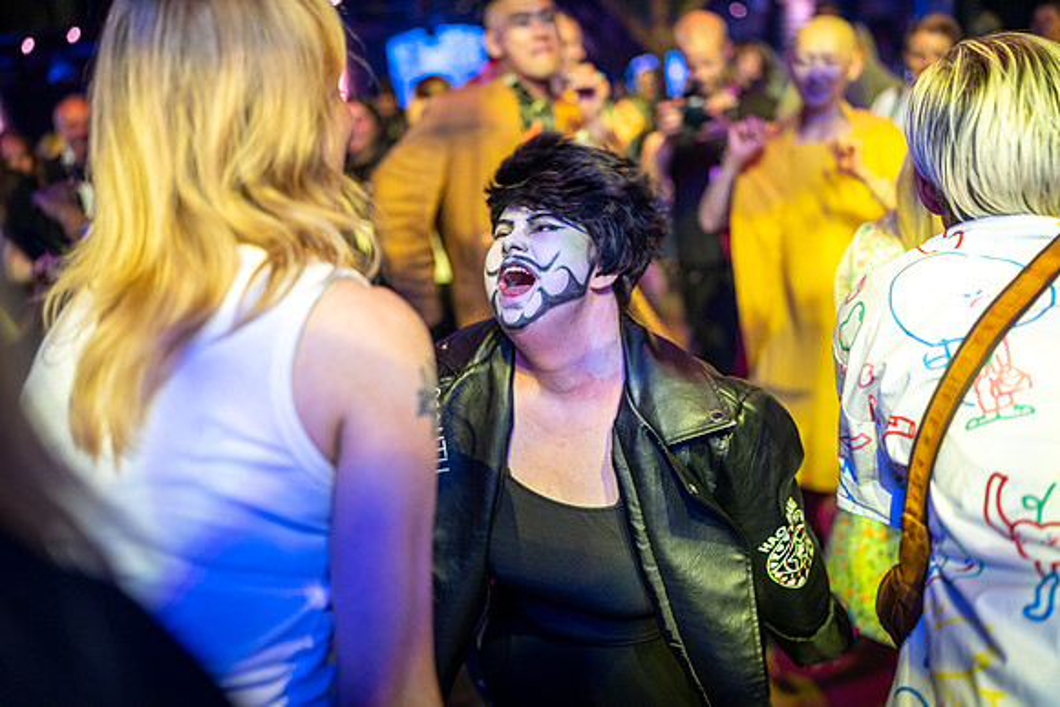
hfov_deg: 54.4
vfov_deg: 37.9
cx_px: 530
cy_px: 354
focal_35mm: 35
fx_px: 1031
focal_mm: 35
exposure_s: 1/200
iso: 800
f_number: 1.4
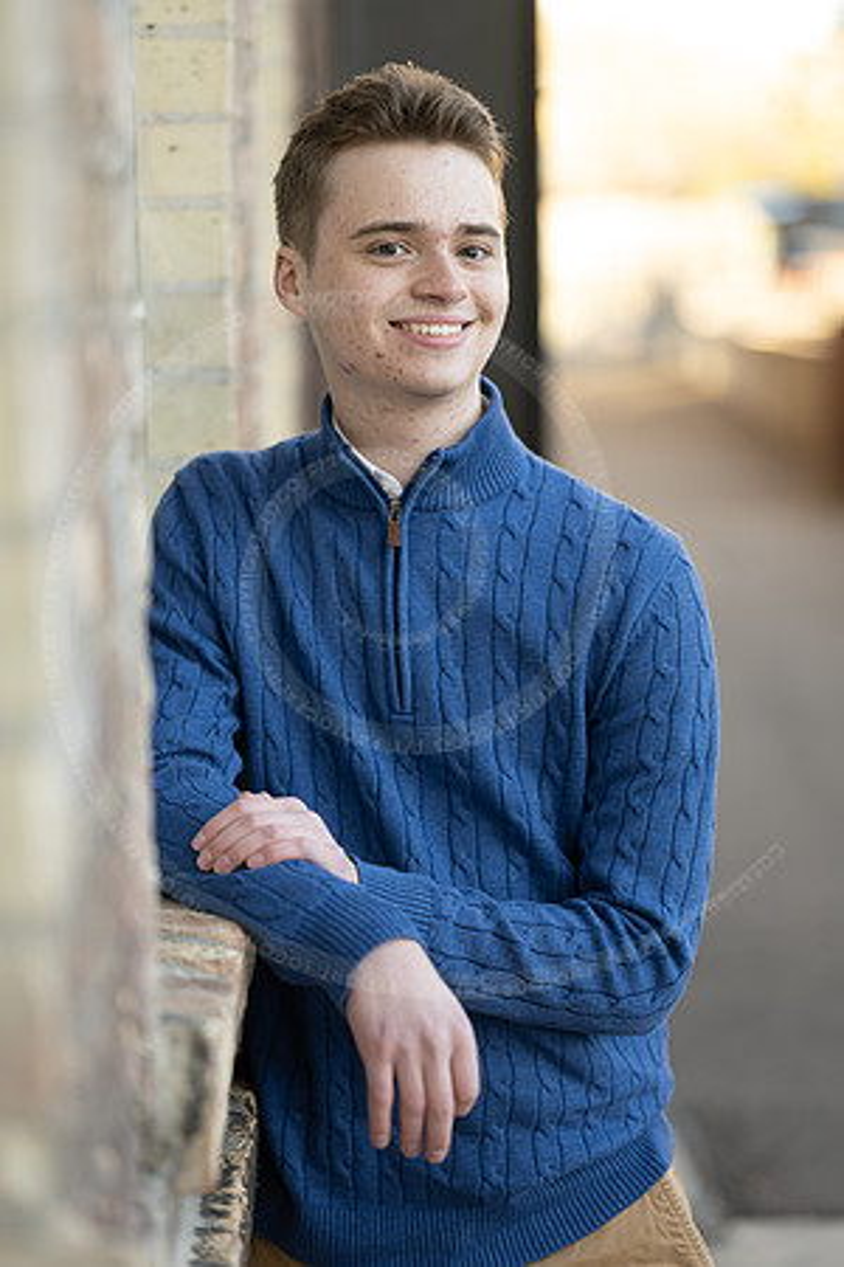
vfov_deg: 23.9
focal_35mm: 85
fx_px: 2989
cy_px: 634
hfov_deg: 16.1
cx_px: 422
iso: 100
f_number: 1.8
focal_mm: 85
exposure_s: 1/160
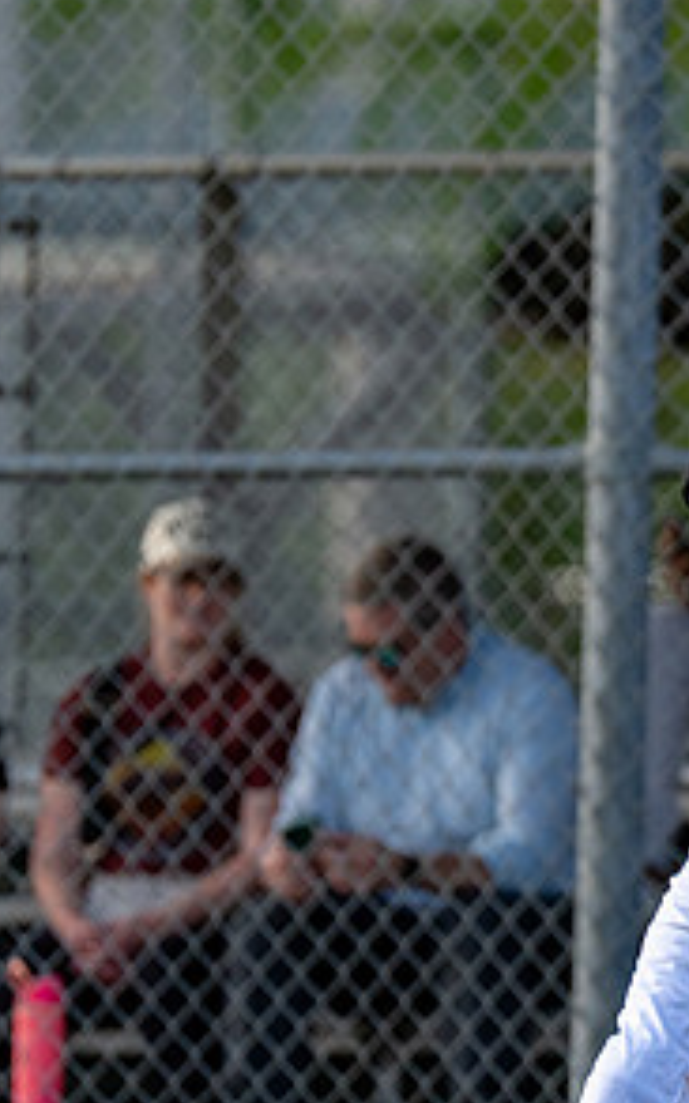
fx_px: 23746
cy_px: 671
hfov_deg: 1.7
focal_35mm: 790
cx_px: 907
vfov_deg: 2.7
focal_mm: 200
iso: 500
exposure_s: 1/2000
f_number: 2.8
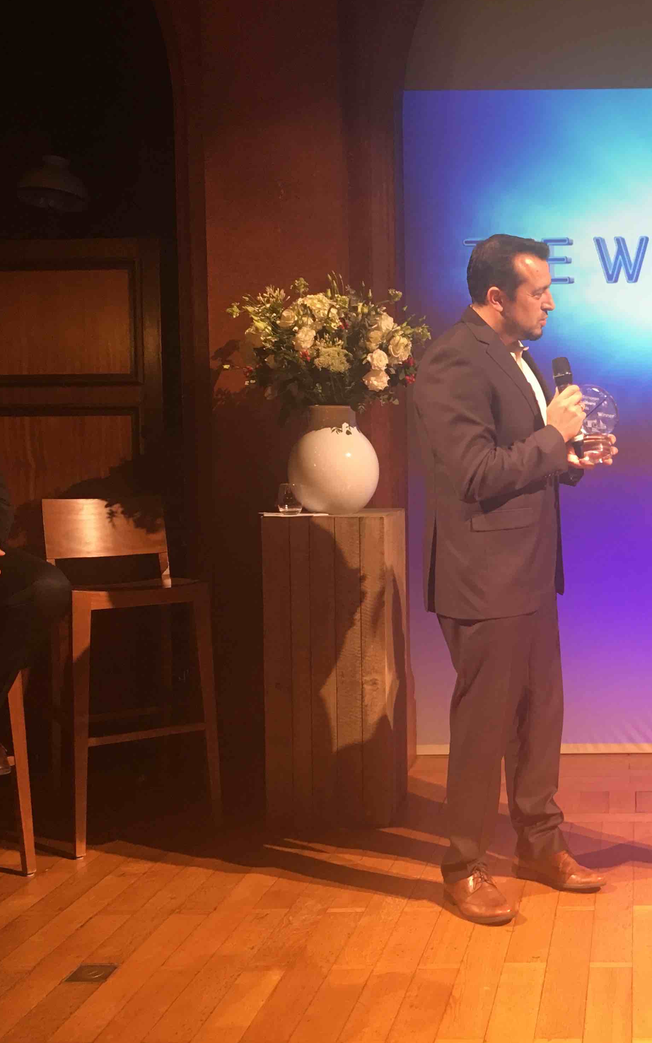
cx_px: 619
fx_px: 1194
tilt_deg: -3.1
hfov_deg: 29.0
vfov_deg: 47.2
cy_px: 513
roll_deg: +1.0
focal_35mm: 42
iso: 125
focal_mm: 4.15
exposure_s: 1/33
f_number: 2.2
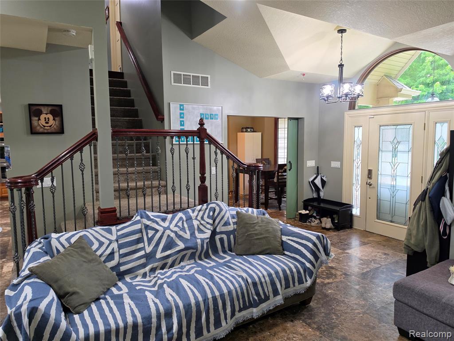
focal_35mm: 23
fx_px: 302
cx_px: 227
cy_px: 170
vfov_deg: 58.9
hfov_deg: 73.9
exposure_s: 1/120
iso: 200
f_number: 1.4
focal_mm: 6.5
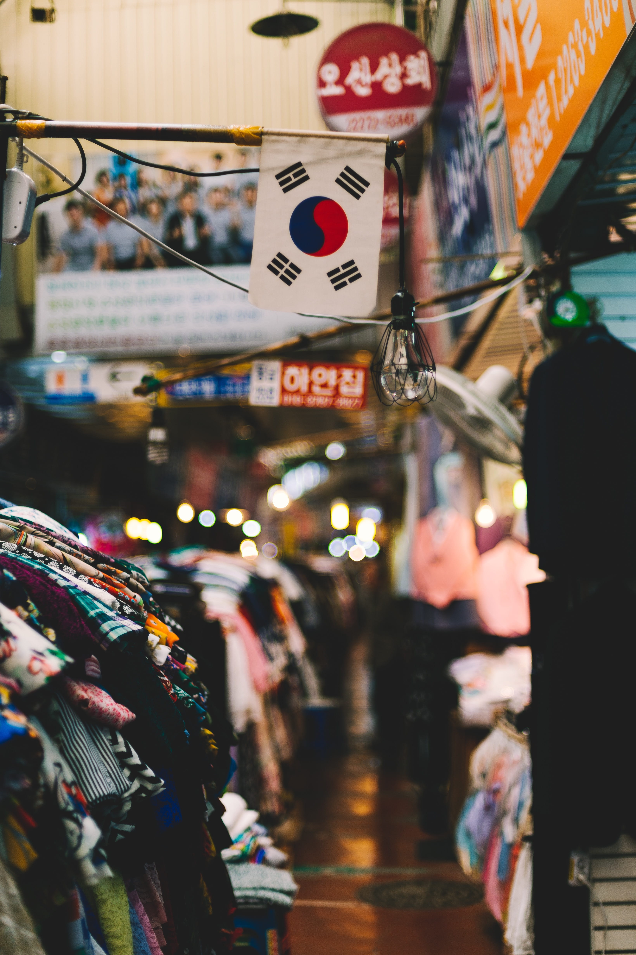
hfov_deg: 27.0
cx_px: 318
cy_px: 478
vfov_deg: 39.6
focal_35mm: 50
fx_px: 1326
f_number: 1.4
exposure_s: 1/640
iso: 100
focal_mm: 50
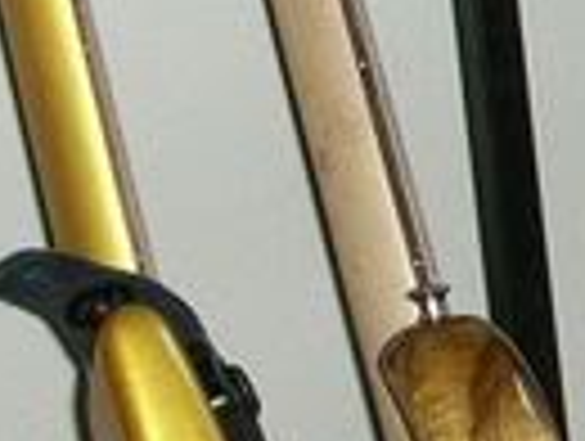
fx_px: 3640
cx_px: 1026
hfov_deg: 8.8
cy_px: 369
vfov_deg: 6.9
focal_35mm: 215
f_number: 3
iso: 56
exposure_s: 1/60.1
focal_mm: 5.8
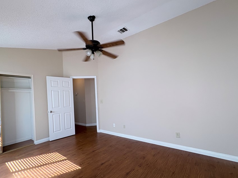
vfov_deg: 74.5
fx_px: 117
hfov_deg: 91.0
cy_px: 98
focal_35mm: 17
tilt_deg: -0.3
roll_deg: +3.0
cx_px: 116
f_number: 2.2
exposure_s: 1/120
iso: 200
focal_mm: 2.22
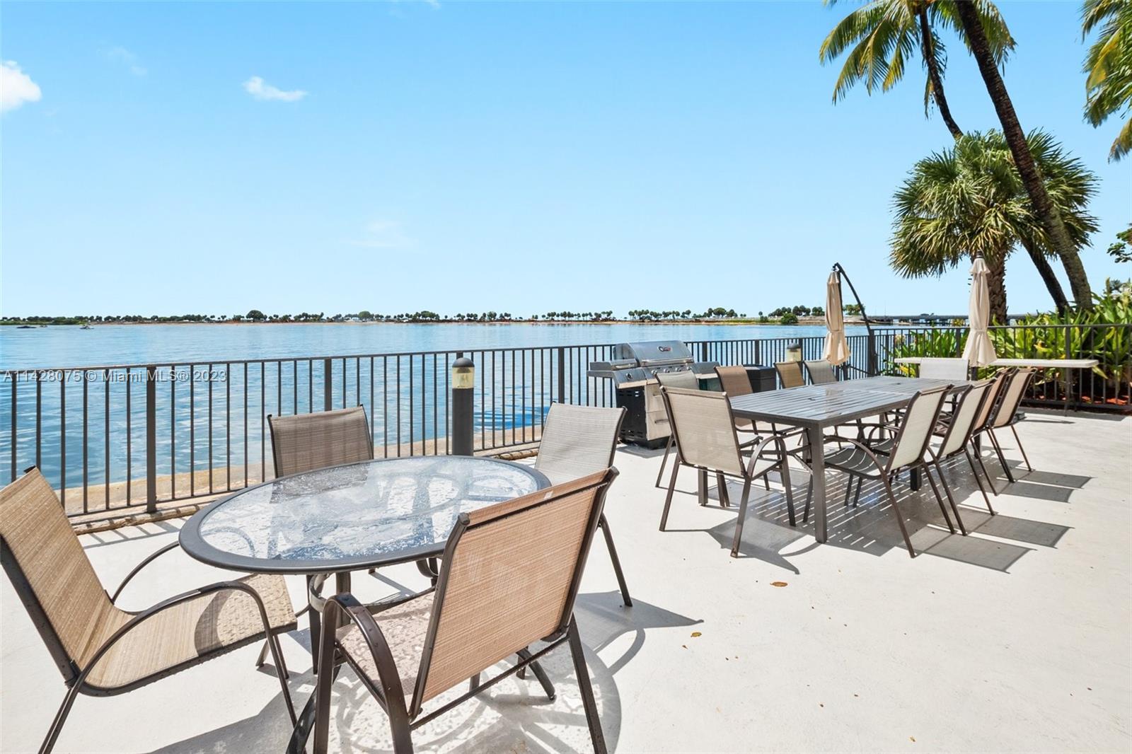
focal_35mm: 15
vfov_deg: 77.3
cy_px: 377
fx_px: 472
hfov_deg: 100.4
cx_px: 566
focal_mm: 10
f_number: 8
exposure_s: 1/800
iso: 200
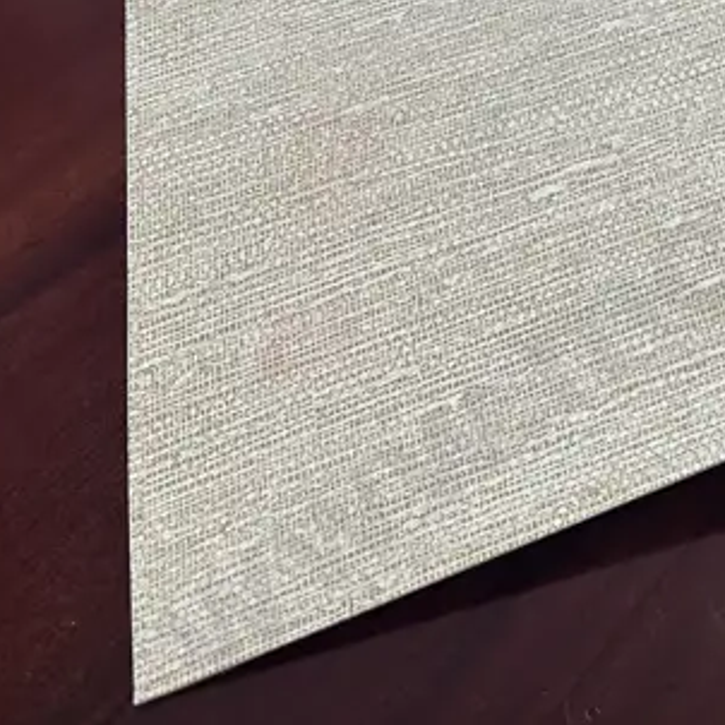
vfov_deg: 22.6
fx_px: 1706
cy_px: -82
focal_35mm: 72
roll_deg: -1.1
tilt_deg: -44.9
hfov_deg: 19.9
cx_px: 1157
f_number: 1.78
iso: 64
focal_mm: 6.86
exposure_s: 1/117
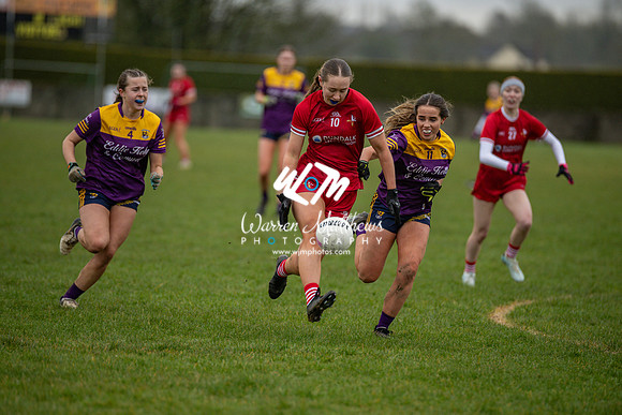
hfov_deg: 6.9
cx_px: 311
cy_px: 208
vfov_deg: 4.6
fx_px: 5184
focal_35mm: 300
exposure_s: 1/640
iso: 800
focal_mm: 300
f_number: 2.8
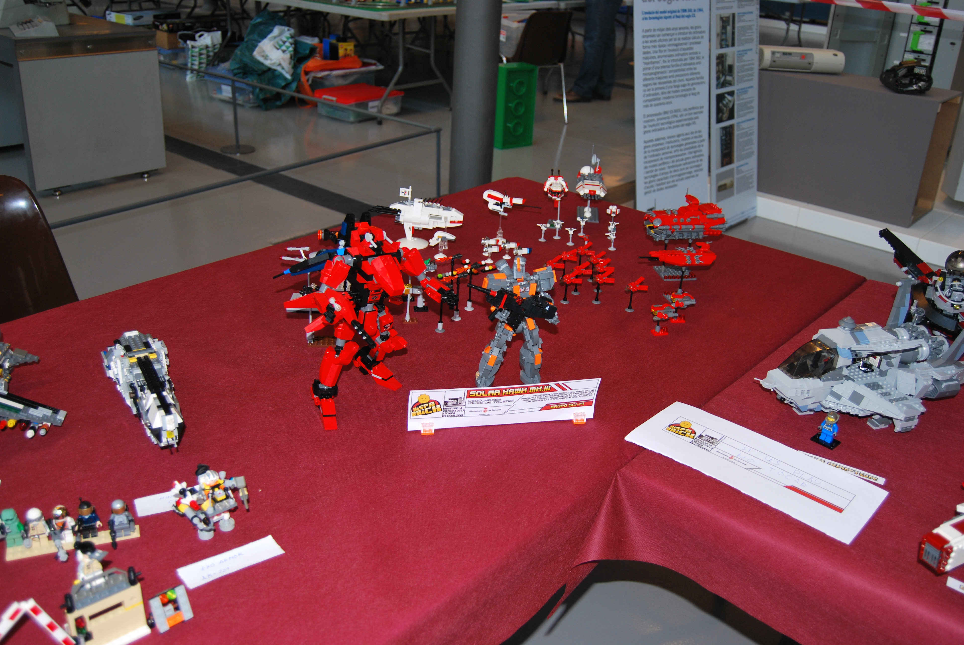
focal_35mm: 33
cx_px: 482
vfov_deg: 40.1
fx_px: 885
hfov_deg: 57.2
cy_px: 322
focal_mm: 22
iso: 200
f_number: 3.8
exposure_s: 1/60
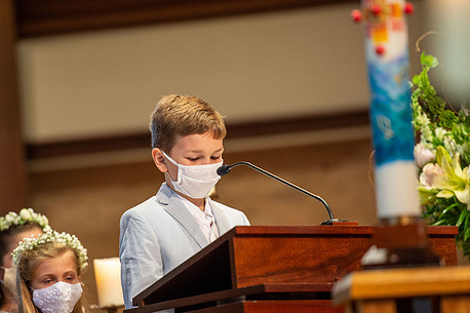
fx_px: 3302
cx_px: 203
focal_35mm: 253
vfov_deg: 5.4
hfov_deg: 8.1
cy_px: 192
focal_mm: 200
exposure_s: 1/125
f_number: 2.8
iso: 1600
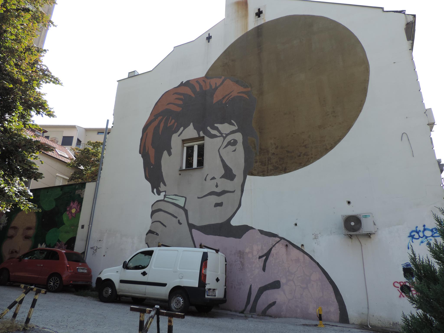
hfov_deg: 71.6
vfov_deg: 56.8
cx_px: 222
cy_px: 166
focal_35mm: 24
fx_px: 308
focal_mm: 4.3
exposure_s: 1/400
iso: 80
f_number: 3
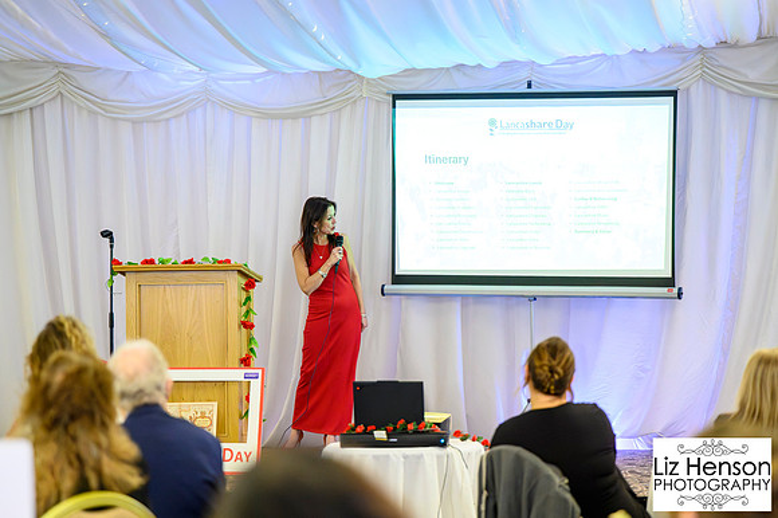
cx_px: 389
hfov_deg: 20.3
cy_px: 259
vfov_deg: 13.6
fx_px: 2174
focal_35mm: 101
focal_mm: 99
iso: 12800
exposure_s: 1/200
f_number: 2.8
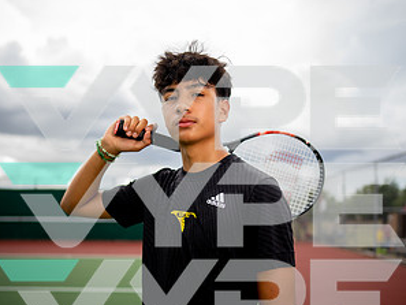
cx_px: 202
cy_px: 205
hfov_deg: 52.6
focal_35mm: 35
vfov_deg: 40.2
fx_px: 411
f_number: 1.4
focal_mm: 24
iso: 50
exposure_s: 1/1000
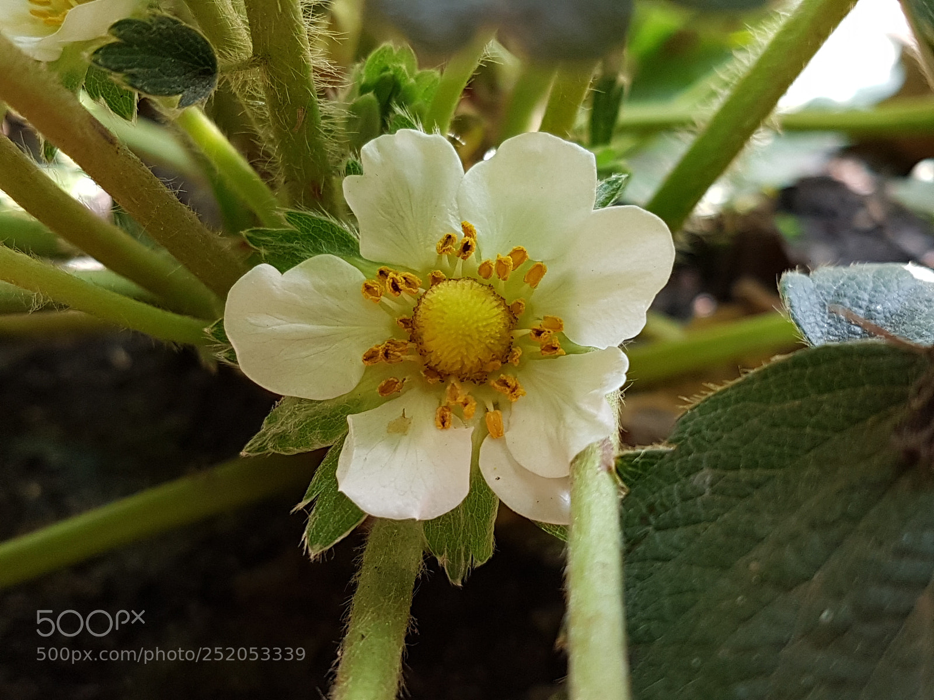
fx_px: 702
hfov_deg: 67.3
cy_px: 350
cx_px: 467
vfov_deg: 53.1
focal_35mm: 26
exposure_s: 1/100
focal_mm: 4.2
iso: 64
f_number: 1.7
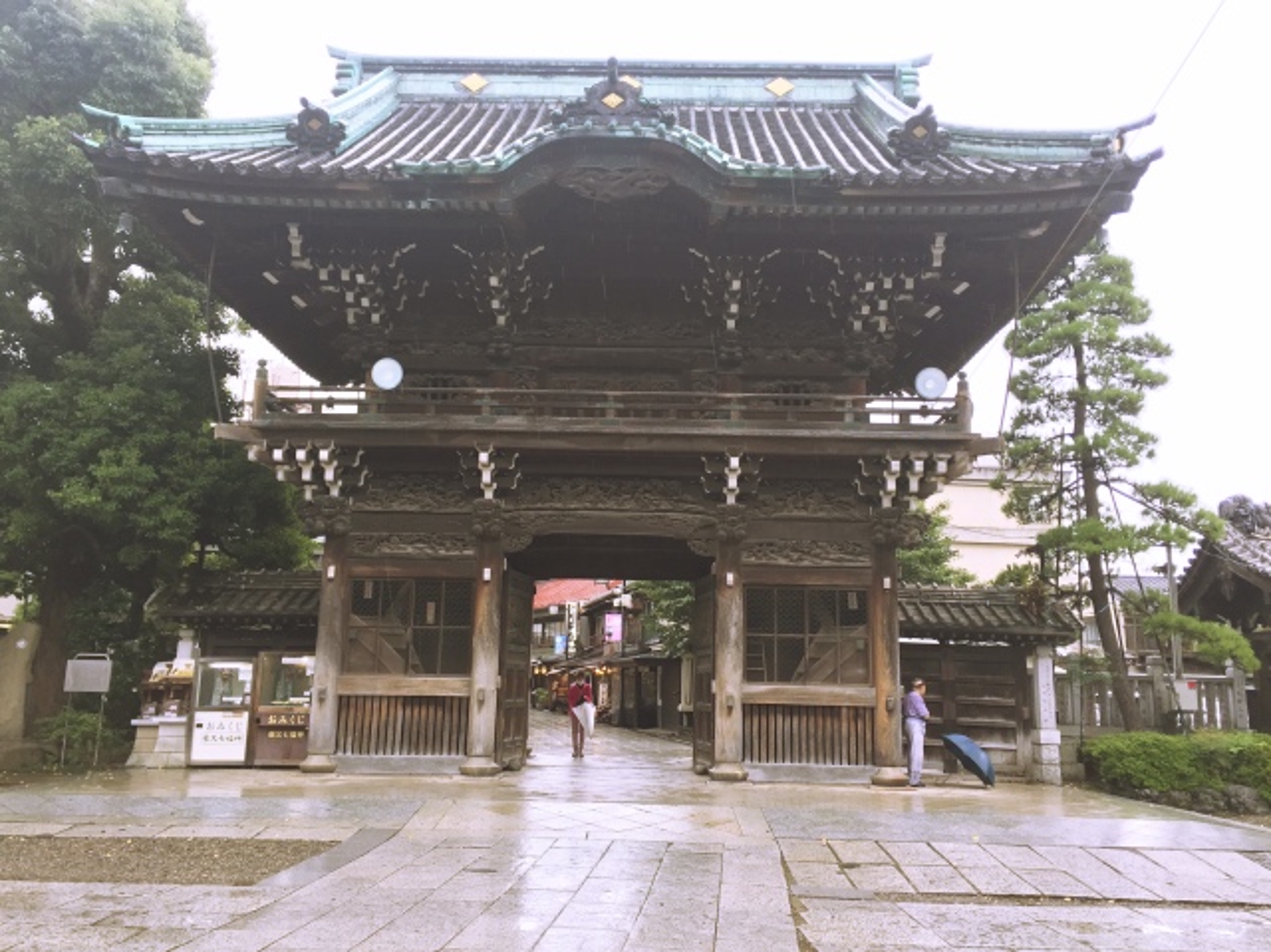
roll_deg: -2.5
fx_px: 1064
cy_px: 476
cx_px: 636
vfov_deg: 48.2
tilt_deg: +10.0
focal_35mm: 29
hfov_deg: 61.7
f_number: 2.2
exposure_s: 1/120
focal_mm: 4.15
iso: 40
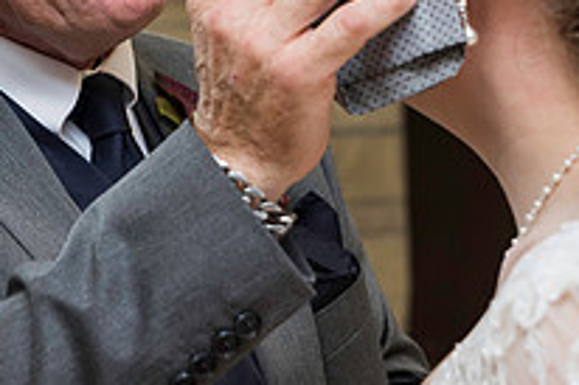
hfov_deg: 11.2
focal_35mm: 183
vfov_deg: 7.4
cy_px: -30
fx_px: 2941
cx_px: 301
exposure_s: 1/200
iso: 640
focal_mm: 65
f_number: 4.5
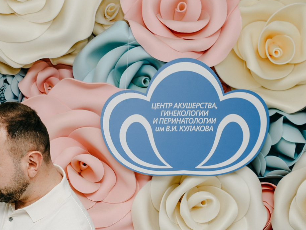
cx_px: -10
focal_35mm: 81
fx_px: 716
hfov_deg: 23.0
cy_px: 195
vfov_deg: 18.0
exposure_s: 1/160
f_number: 4.5
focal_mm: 30
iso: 100
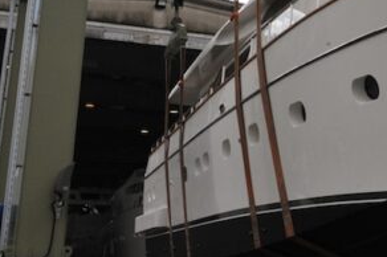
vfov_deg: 14.6
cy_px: 6
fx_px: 988
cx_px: 463
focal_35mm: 92
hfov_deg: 20.7
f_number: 16
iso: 1600
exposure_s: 1/1000
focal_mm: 35
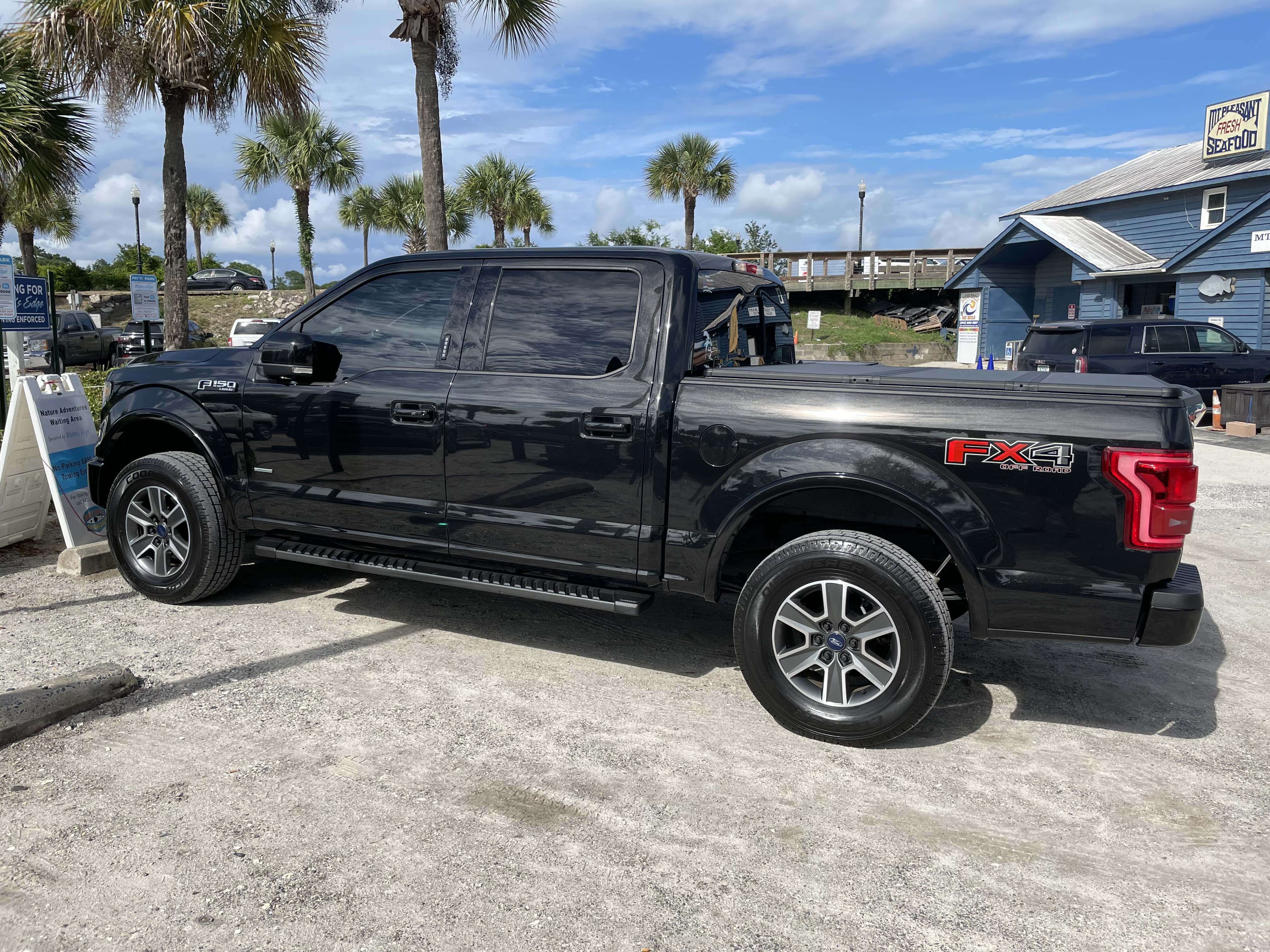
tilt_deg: -7.6
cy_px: 476
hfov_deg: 67.3
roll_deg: -1.1
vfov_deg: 53.1
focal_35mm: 26
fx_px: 954
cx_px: 635
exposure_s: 1/4000
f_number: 1.6
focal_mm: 4.2
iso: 32
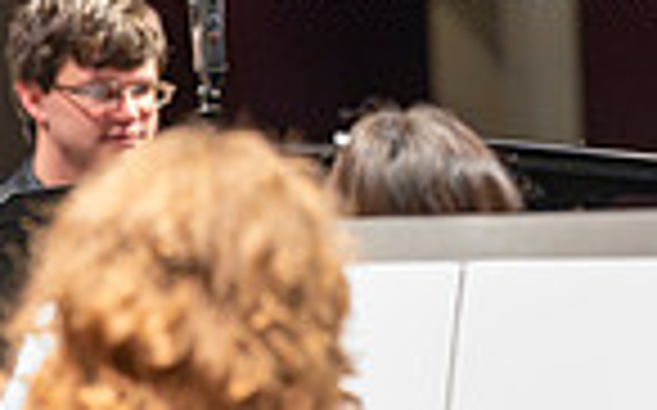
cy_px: -214
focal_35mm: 445
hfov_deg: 4.7
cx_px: 454
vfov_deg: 2.9
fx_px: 7962
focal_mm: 110
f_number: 2.8
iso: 16000
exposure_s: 1/640
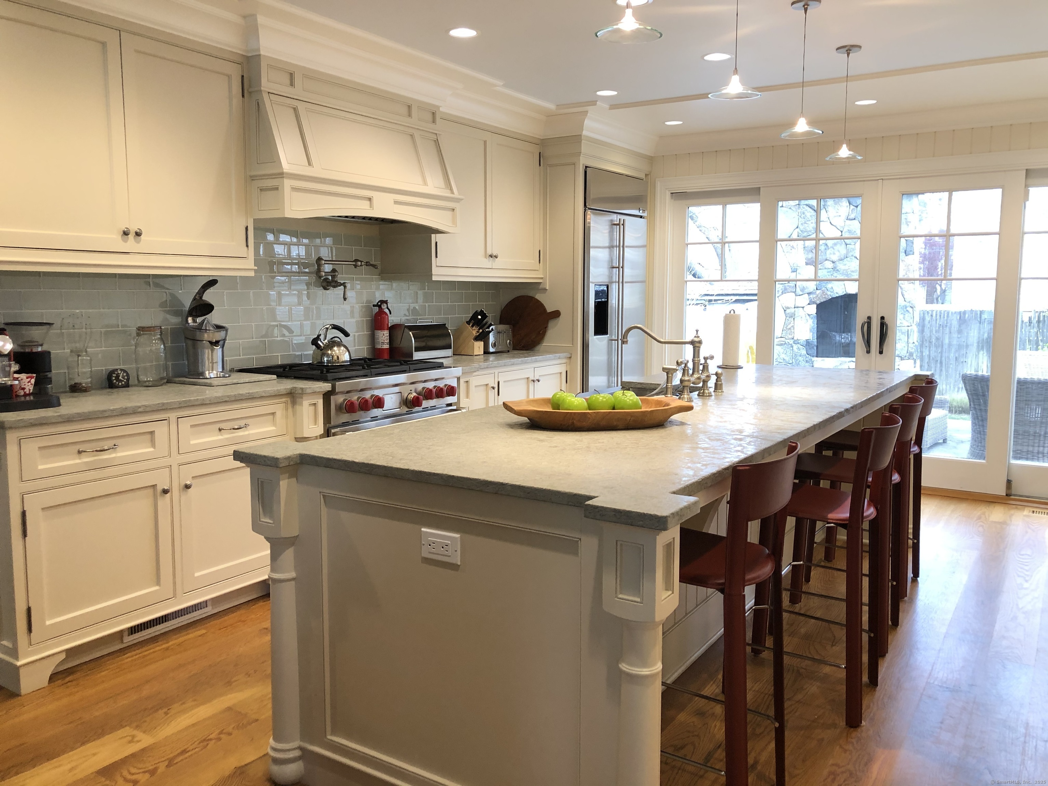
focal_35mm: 28
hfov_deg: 63.4
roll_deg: -1.0
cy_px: 393
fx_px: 848
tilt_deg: -7.6
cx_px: 524
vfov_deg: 49.7
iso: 32
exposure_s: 1/30
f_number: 1.8
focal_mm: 3.99
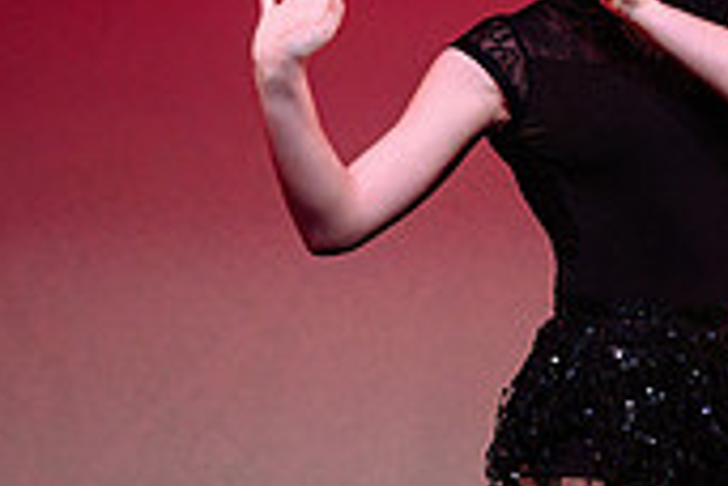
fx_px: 15671
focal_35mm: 775
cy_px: 190
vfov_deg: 1.8
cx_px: 1030
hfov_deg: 2.7
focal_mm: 170
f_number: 2.8
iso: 1250
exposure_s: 1/640
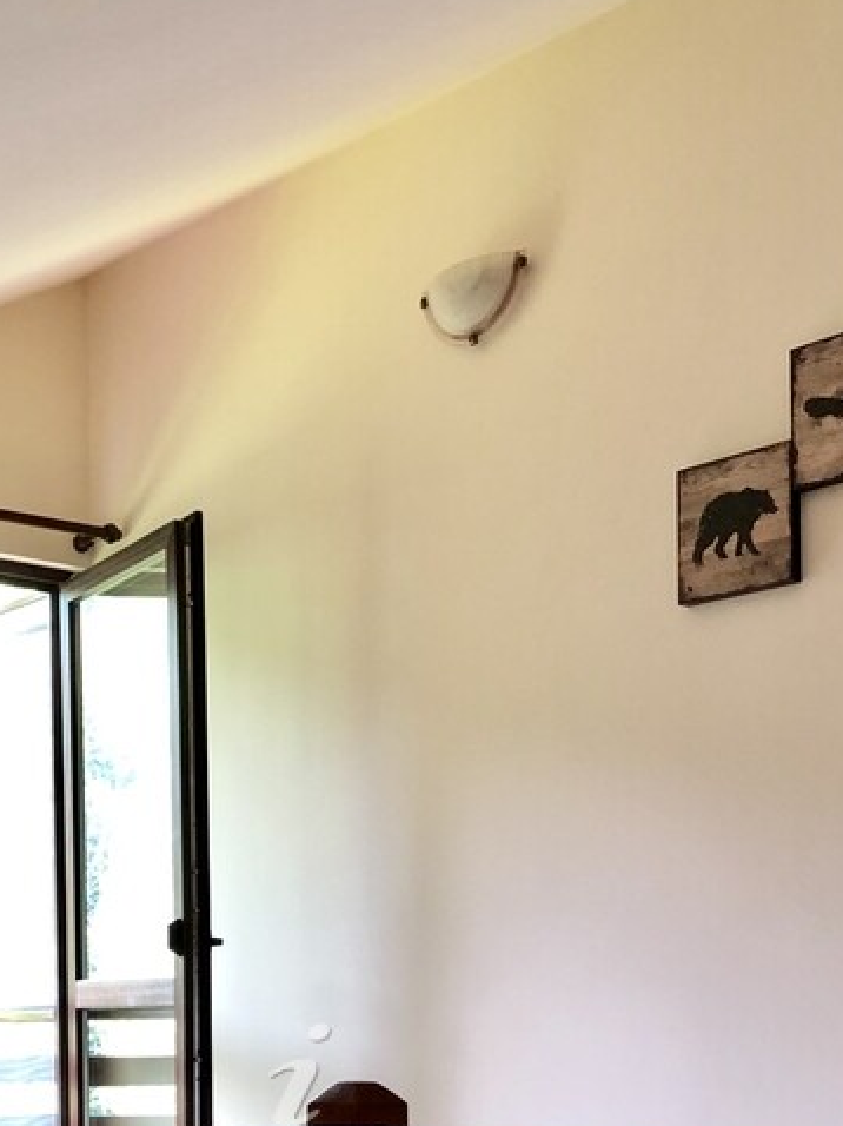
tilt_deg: -0.9
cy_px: 1081
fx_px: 1950
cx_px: 287
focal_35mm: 60
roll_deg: +1.5
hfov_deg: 24.3
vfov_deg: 30.3
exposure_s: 1/20
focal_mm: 3.99
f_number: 1.8
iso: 40
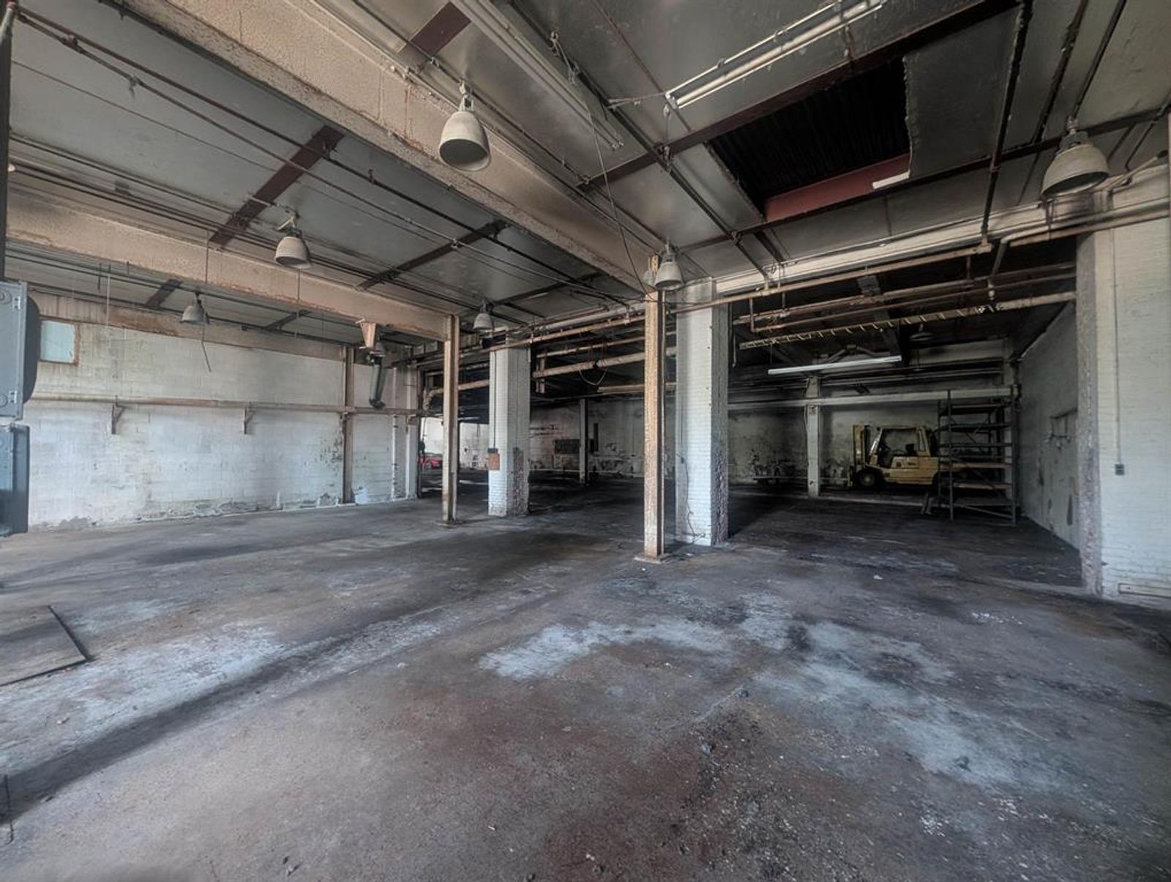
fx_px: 407
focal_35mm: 12
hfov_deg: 110.5
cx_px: 586
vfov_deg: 94.6
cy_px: 441
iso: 619
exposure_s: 1/23.8
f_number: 1.7
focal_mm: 2.02
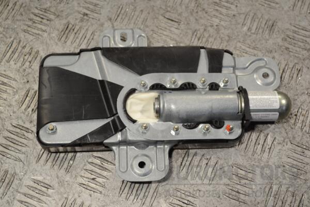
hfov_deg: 31.9
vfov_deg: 21.6
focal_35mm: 63
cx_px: 155
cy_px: 104
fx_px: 542
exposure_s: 1/40
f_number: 5.3
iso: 100
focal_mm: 42
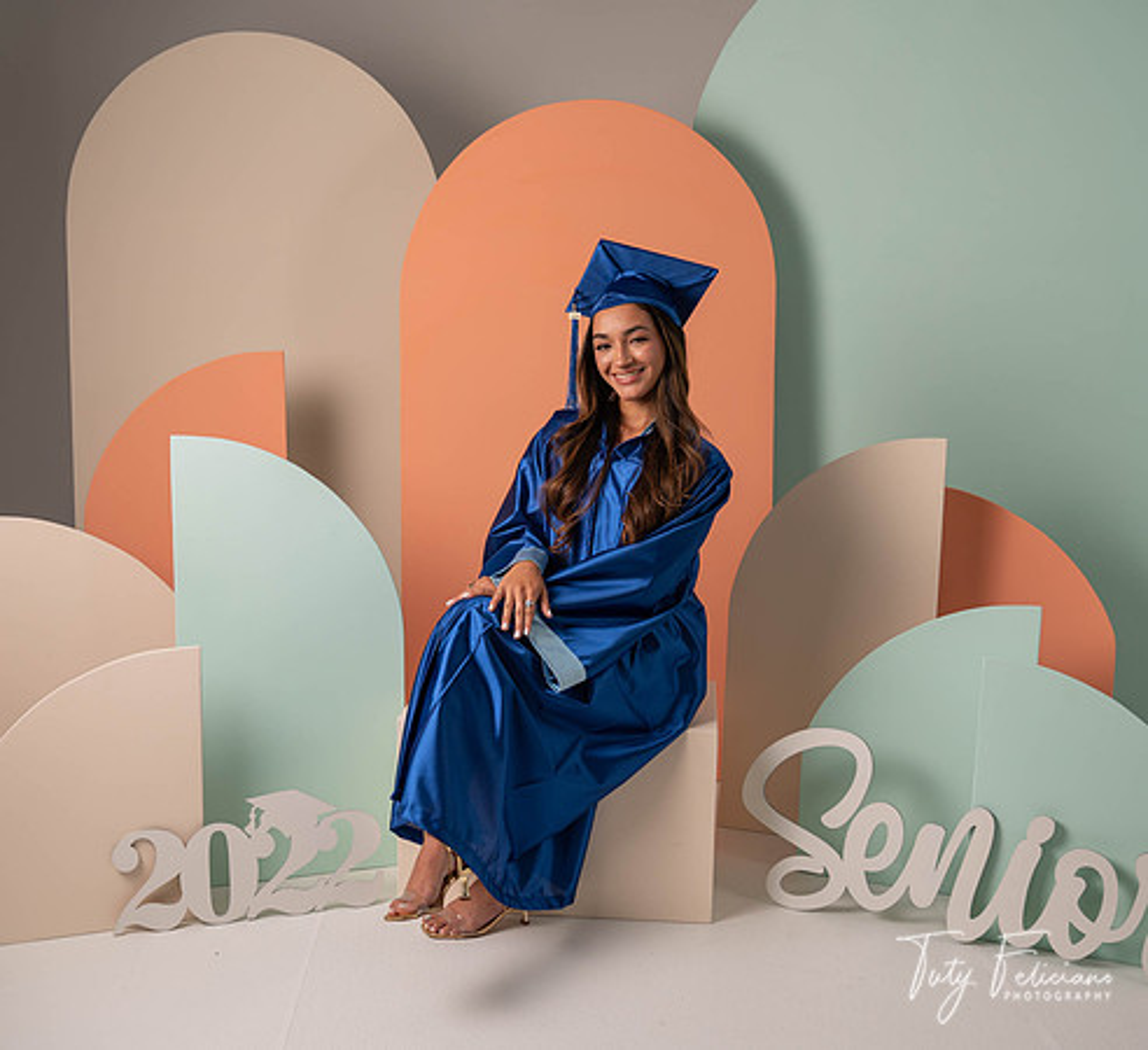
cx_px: 576
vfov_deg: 42.6
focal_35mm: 37
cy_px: 527
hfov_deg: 46.2
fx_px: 1347
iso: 125
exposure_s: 1/125
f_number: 5
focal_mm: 30
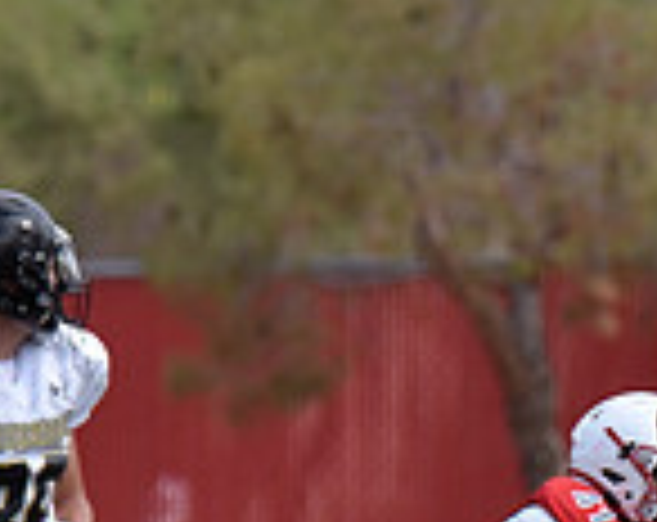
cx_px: 904
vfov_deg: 0.9
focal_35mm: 1683
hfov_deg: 1.2
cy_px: 578
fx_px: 32638
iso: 1250
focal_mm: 450
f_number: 6
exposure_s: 1/4000
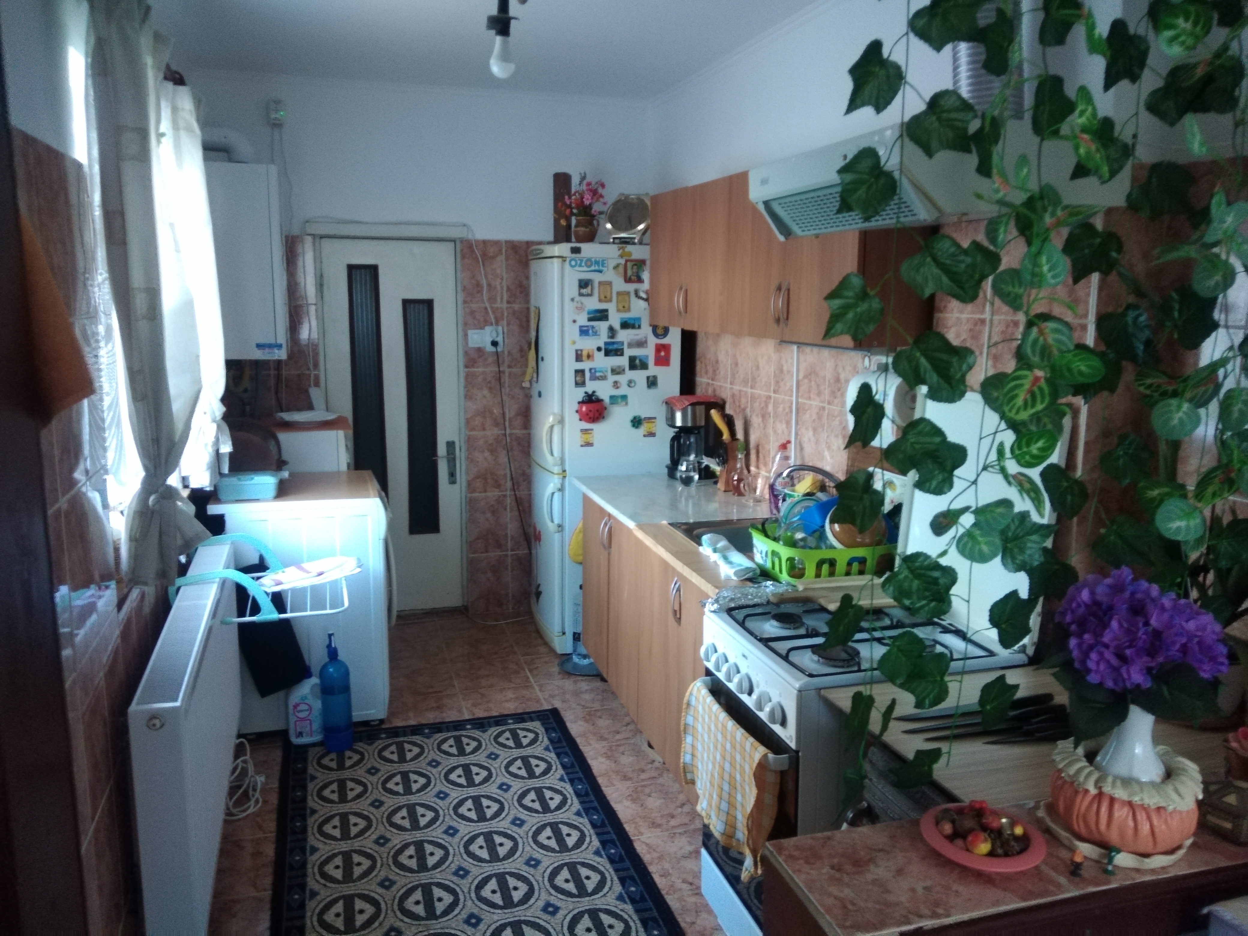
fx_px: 937
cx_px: 624
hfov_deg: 67.3
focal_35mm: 26
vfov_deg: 53.1
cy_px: 468
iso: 757
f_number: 1.8
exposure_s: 1/20
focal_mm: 3.6
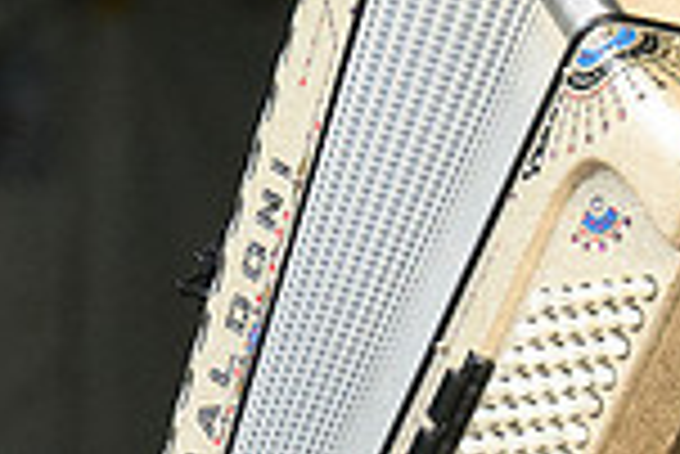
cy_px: -411
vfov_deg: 1.4
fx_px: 17961
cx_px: 432
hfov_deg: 2.2
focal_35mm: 950
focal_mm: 165
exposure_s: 1/1250
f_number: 6.3
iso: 3200
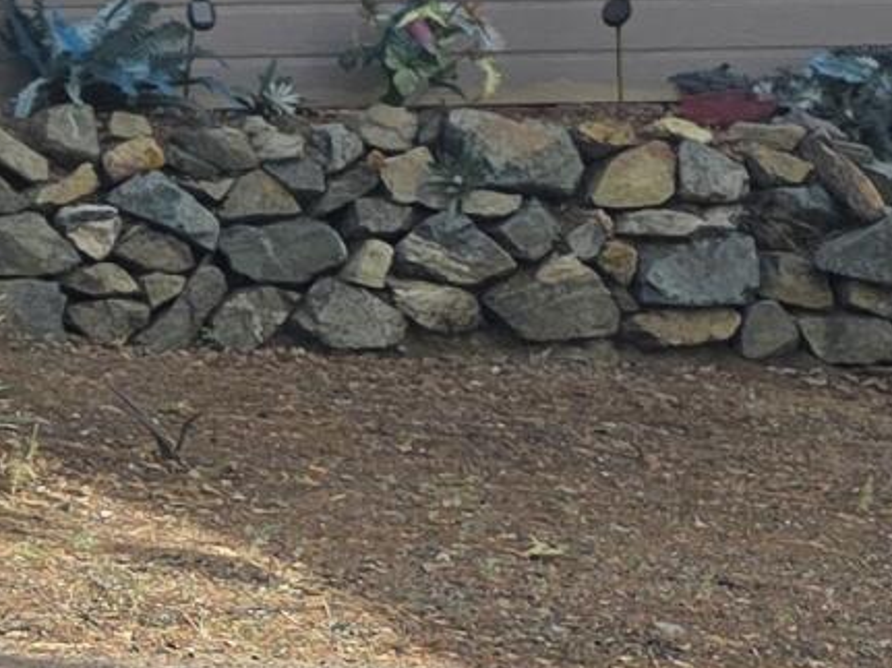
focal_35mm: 160
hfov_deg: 11.0
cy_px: 269
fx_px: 4122
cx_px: -1004
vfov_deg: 9.3
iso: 80
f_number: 1.7
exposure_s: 1/3001
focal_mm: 6.3
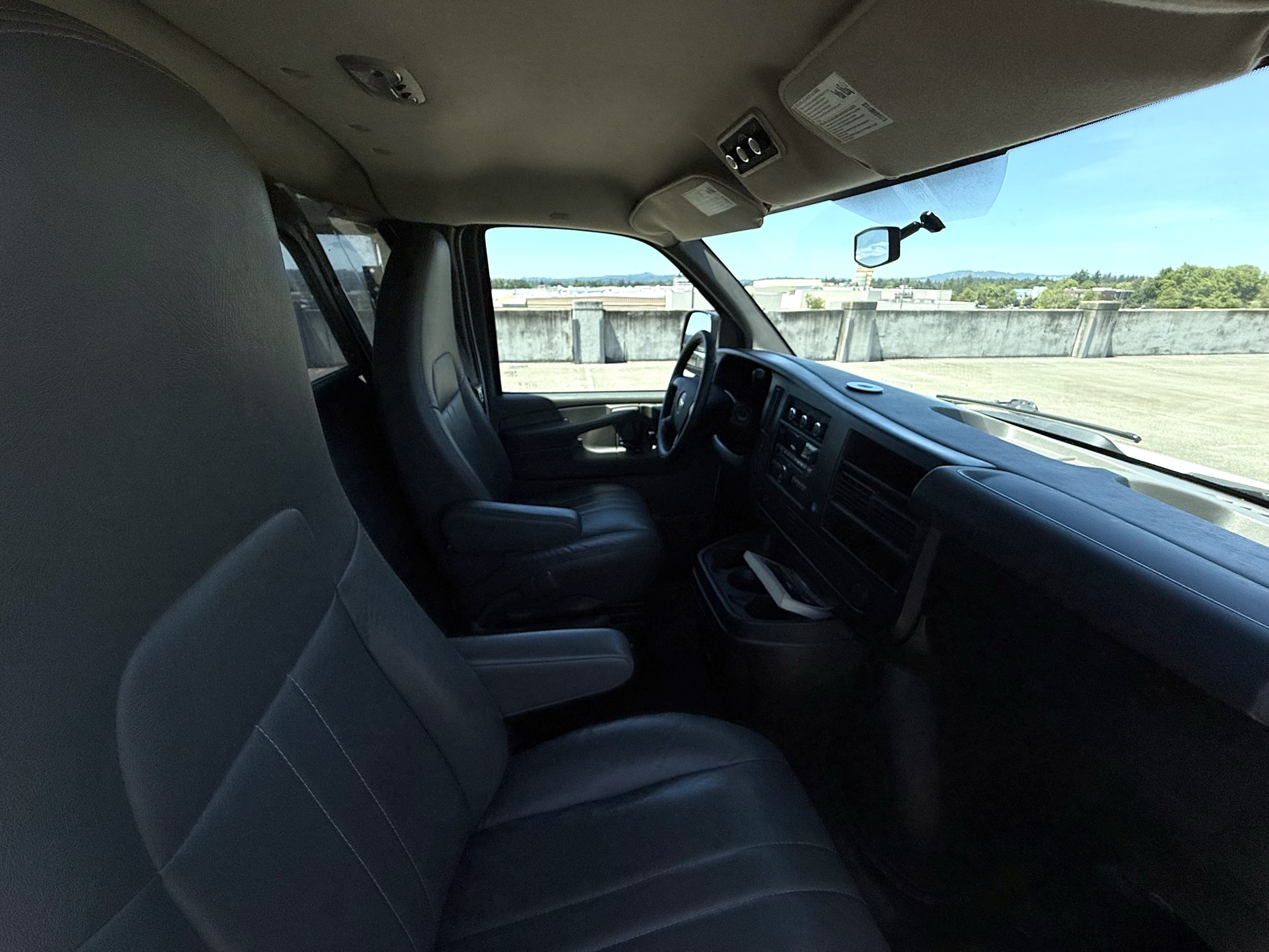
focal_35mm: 14
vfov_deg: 85.7
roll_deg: -0.5
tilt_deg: -19.6
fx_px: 513
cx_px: 634
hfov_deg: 102.1
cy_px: 476
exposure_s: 1/2024
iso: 50
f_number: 2.2
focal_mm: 2.22
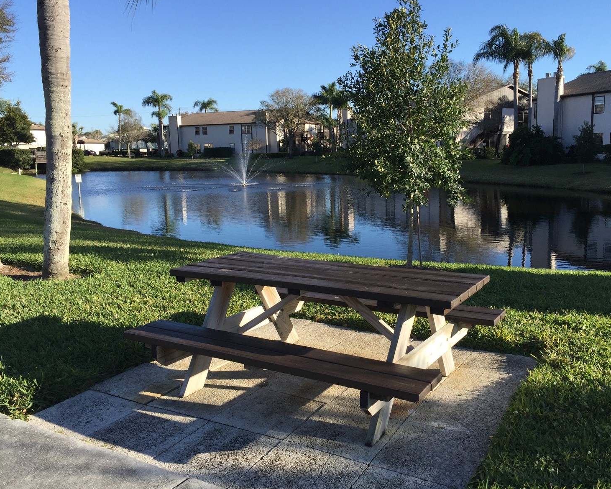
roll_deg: +0.4
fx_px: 561
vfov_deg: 47.1
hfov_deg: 57.1
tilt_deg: -8.7
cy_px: 241
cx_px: 332
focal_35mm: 31
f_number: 2.2
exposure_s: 1/1236
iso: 32
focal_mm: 4.15
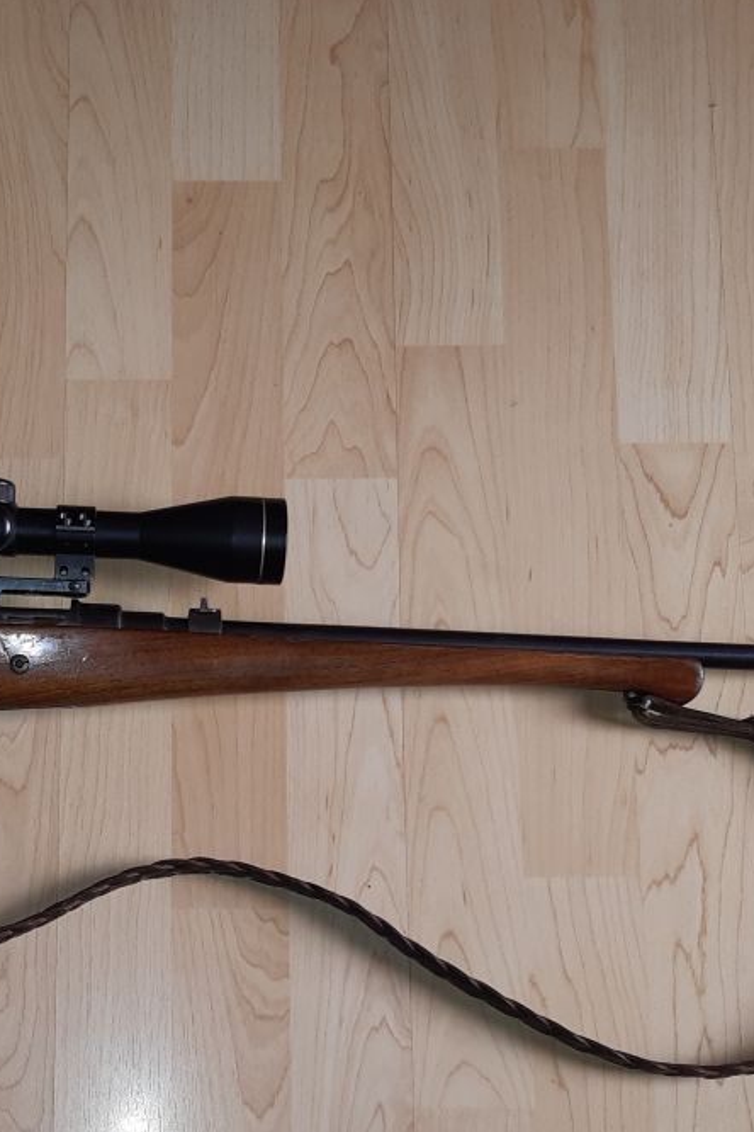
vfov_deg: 37.7
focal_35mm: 52
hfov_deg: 25.6
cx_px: 165
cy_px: 778
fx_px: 1634
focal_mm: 3.92
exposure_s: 1/50
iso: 64
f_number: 1.7
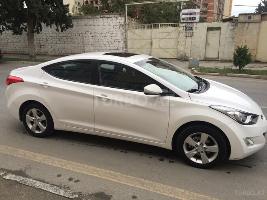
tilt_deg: -14.3
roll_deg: -0.1
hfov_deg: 61.7
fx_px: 224
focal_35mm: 29
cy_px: 100
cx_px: 134
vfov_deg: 48.2
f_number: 2.2
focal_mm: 4.15
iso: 32
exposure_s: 1/175
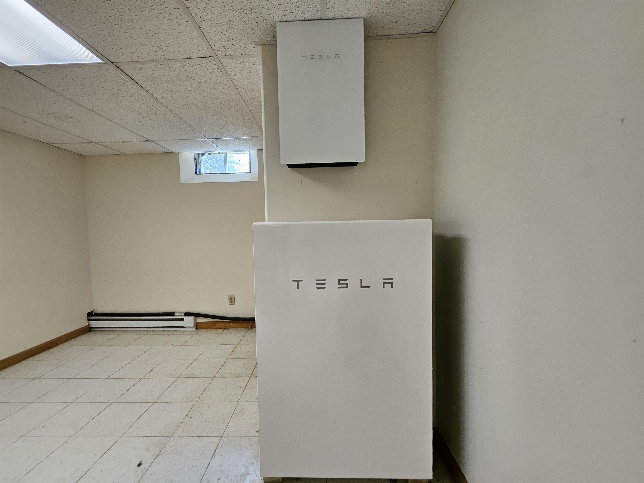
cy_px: 242
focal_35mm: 13
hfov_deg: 106.2
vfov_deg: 89.9
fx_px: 242
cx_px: 322
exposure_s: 1/60
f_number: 2.2
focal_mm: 1.74
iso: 200
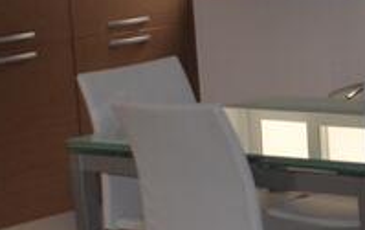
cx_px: 548
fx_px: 1405
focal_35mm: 141
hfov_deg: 13.9
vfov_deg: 9.3
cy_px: -9
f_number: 3.5
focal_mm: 18
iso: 800
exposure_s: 1/60
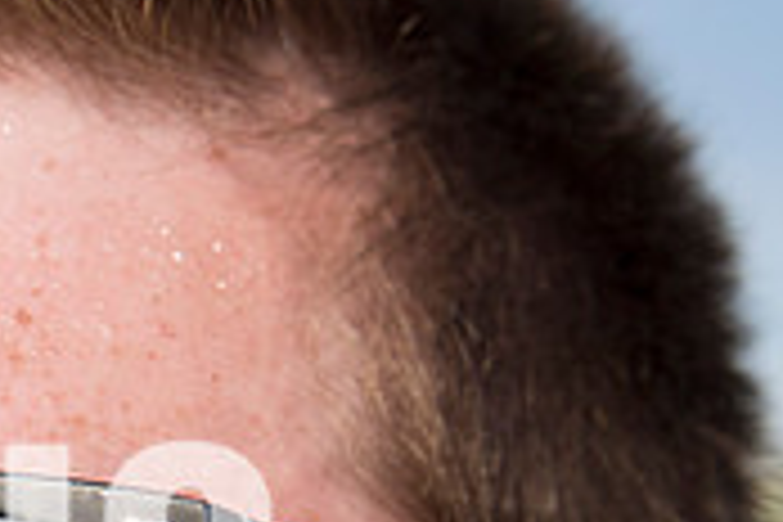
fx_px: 2610
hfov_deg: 16.6
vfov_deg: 11.2
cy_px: 655
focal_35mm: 120
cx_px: -68
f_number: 5.6
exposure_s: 1/4000
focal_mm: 36
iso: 800
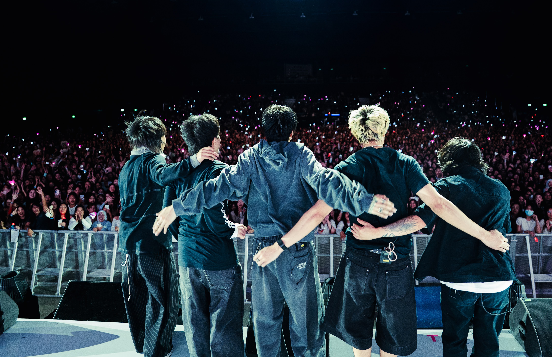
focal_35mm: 28
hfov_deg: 65.9
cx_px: 290
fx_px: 425
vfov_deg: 45.4
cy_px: 154
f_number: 2.8
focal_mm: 24
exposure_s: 1/250
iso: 5000
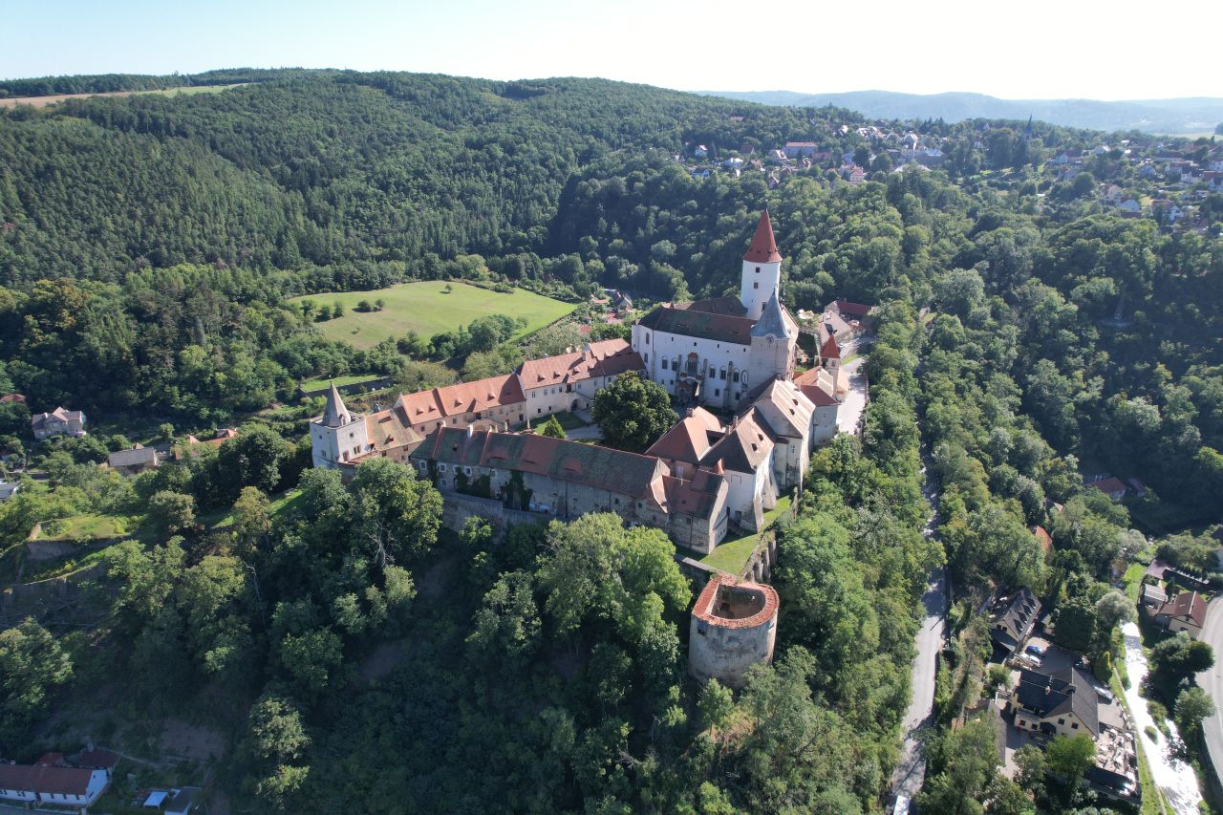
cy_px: 408
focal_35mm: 22
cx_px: 612
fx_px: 747
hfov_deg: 78.6
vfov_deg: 57.2
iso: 100
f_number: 2.8
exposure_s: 1/800
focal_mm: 8.38
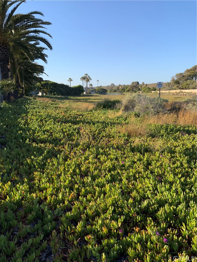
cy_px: 131
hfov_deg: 48.2
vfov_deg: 61.7
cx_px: 98
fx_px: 220
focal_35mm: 29
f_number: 1.8
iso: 16
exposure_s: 1/1055
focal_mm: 3
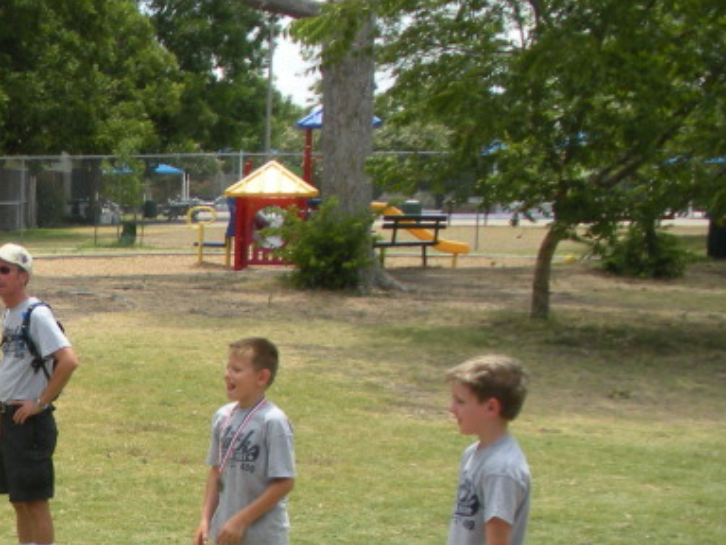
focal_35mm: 96
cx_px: -214
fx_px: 2013
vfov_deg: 15.2
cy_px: 536
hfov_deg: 19.0
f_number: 3.5
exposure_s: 1/620
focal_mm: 6.3
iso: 88
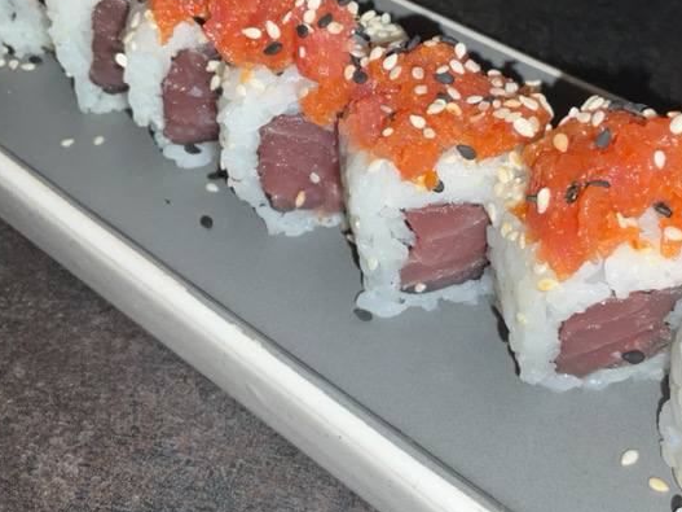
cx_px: 443
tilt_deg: -42.8
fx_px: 867
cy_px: 181
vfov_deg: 32.7
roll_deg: +0.6
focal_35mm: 44
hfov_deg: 42.5
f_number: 1.8
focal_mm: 3
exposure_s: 1/143
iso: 16
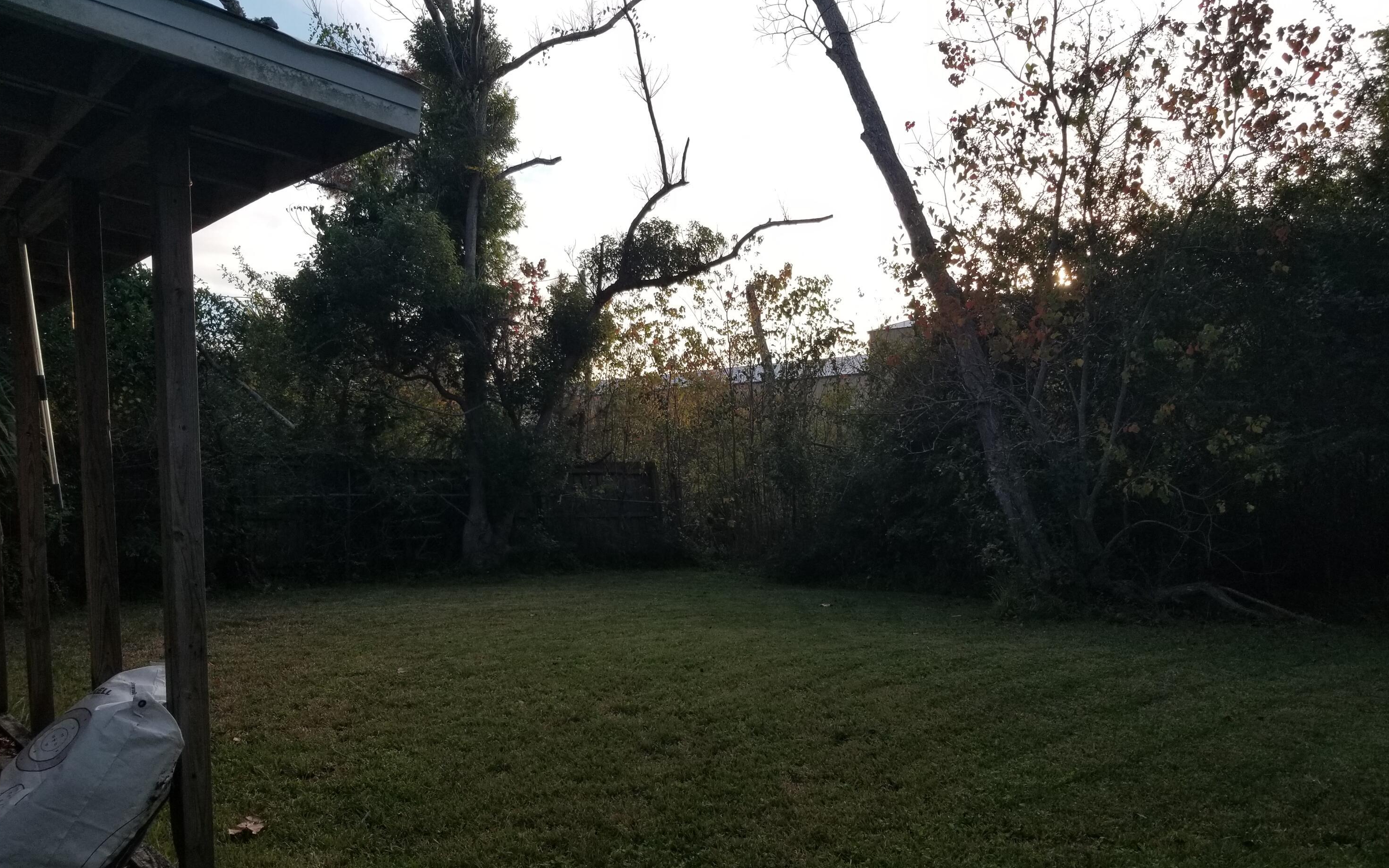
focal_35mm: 28
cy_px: 488
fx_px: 1060
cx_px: 699
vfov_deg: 44.5
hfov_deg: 66.5
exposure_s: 1/782
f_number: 1.7
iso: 50
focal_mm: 4.25
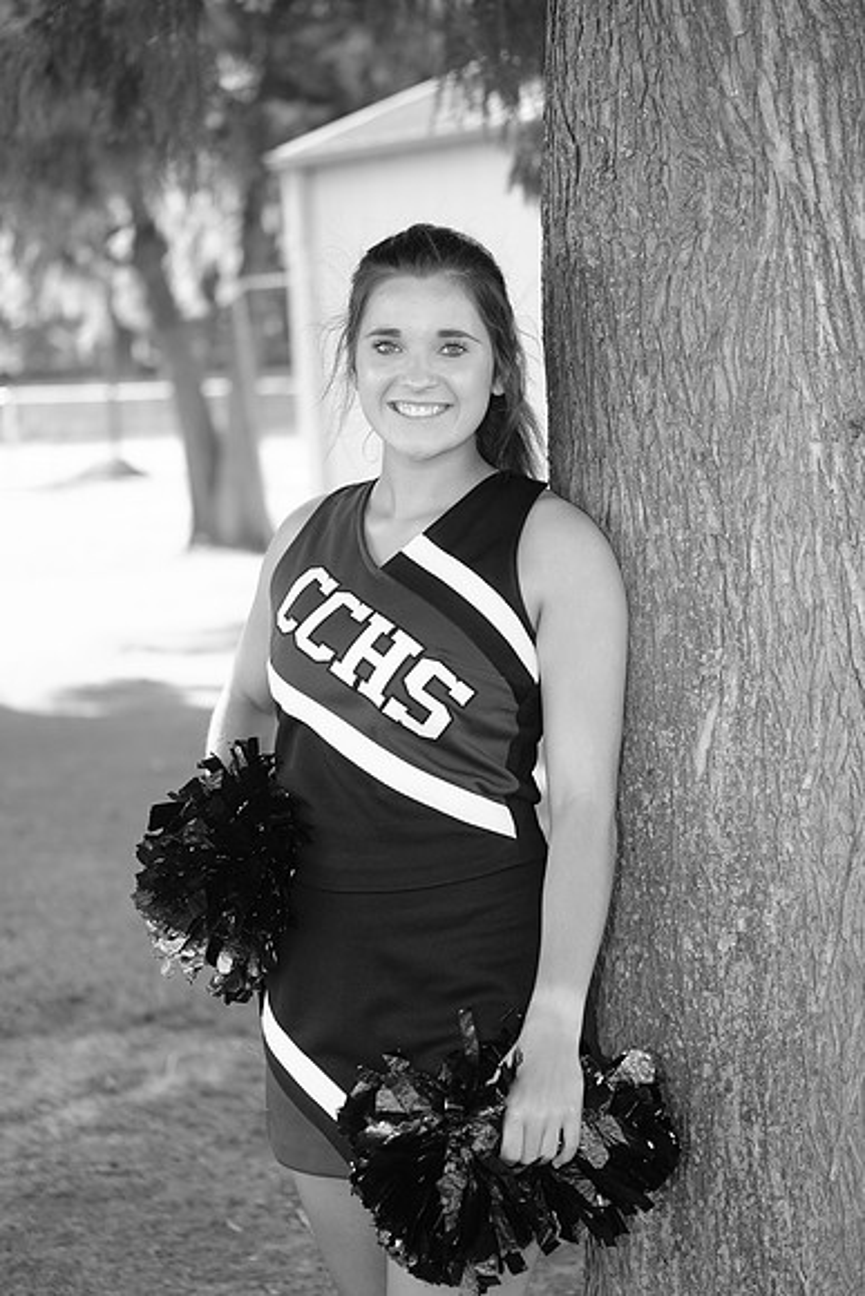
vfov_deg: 27.0
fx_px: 2701
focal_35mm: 75
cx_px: 432
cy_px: 648
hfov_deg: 18.2
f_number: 2.2
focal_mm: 50
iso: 200
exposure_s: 1/250
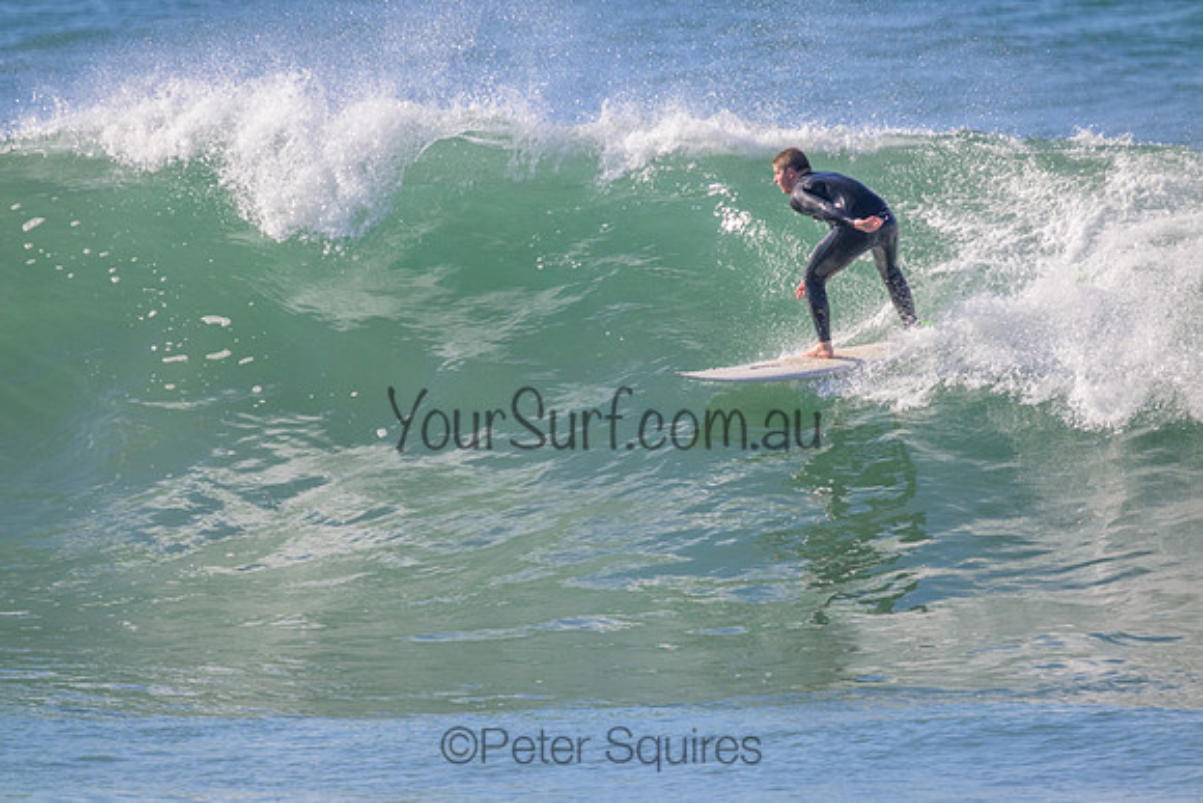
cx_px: 602
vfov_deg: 1.7
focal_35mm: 800
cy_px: 402
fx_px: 26738
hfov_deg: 2.6
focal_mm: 800
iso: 1600
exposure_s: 1/2000
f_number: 11
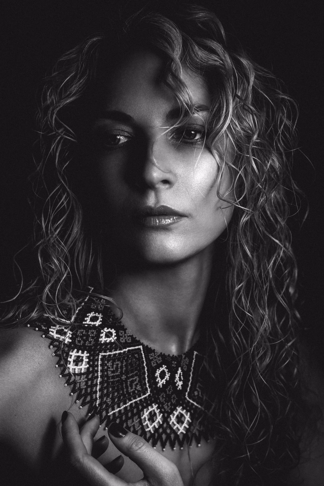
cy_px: 243
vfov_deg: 29.7
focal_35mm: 68
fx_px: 918
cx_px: 162
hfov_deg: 20.0
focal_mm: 68
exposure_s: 1/100
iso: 400
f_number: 5
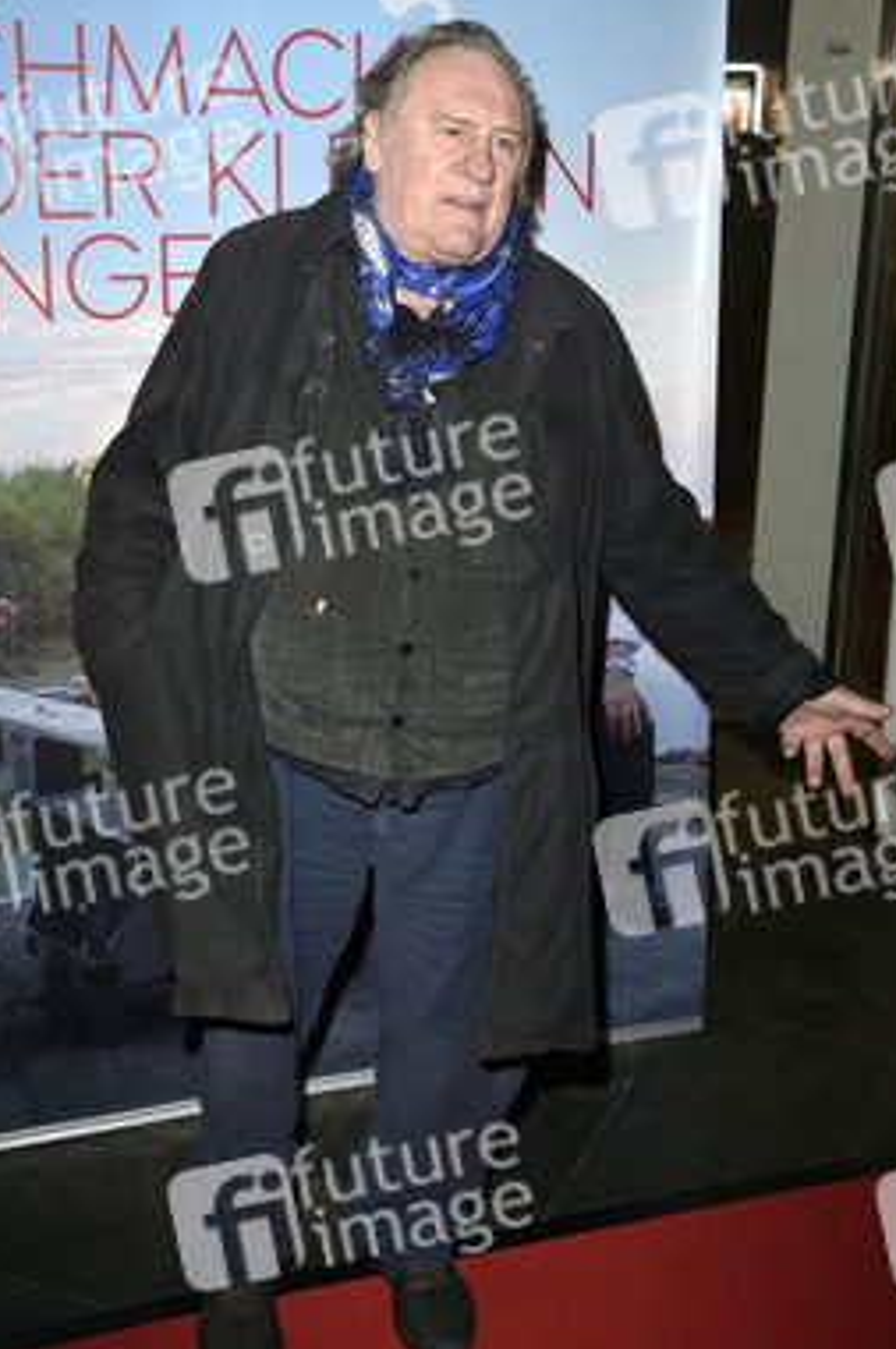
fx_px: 1572
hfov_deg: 31.8
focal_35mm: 42
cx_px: 453
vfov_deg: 46.5
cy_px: 676
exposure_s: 1/250
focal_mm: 40
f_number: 5.6
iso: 640
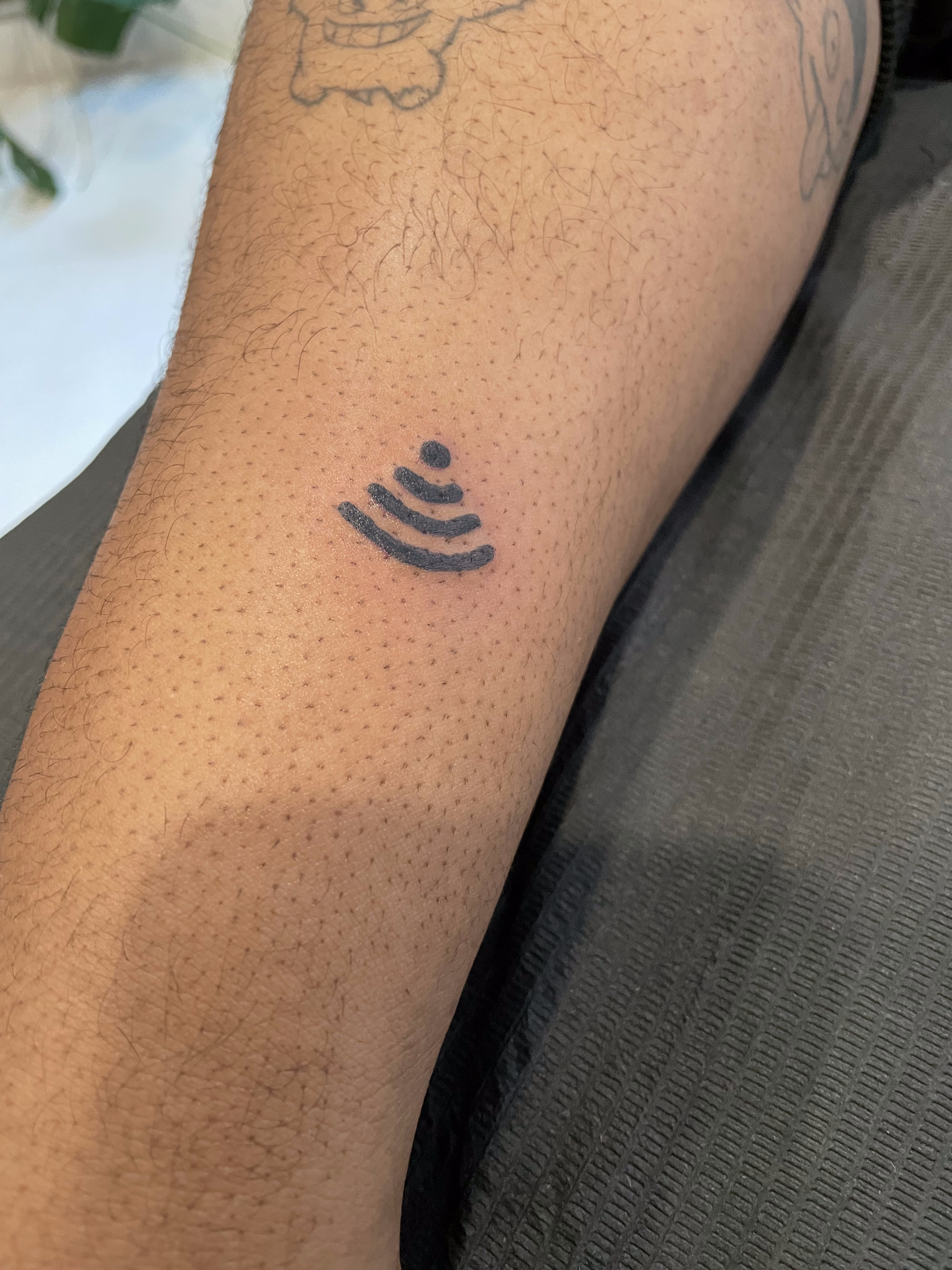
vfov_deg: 65.3
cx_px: 472
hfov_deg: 51.4
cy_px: 652
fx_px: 990
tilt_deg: -53.7
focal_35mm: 27
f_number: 1.6
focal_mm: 4.2
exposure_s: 1/60
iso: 320
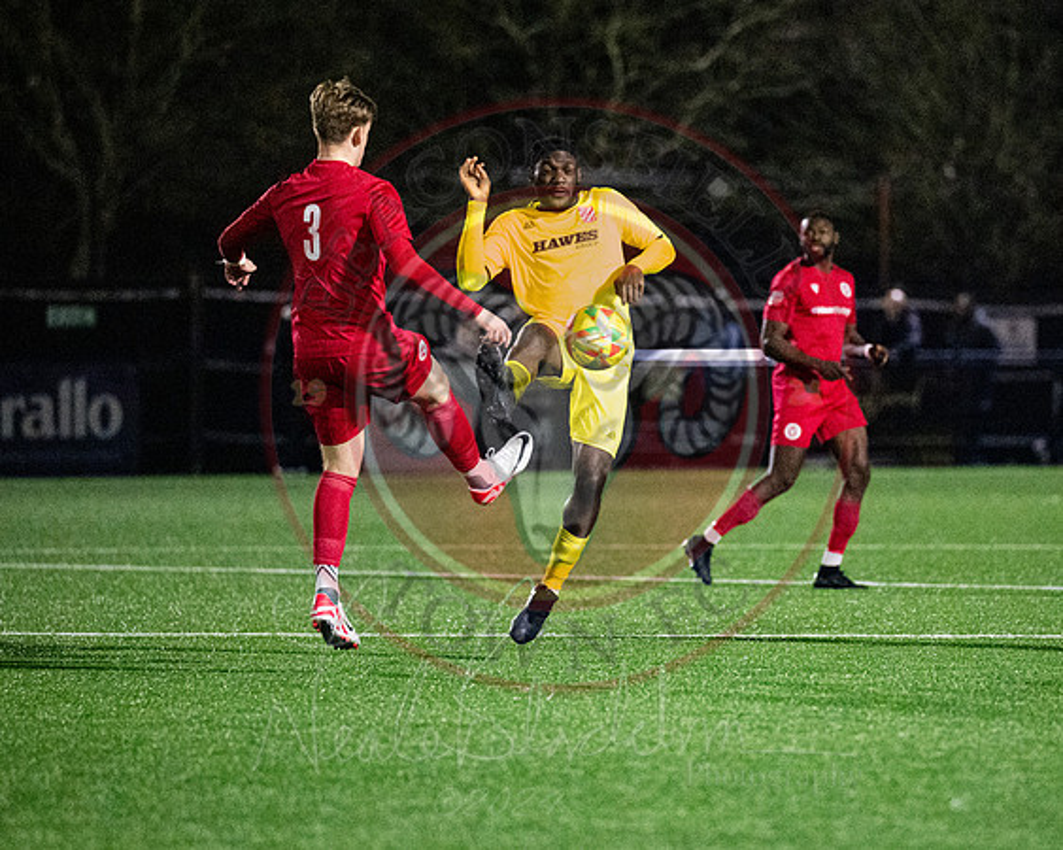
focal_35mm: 327
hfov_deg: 5.9
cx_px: 675
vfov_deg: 4.7
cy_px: 443
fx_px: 10294
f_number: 2.8
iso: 8000
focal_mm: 200
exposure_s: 1/1000
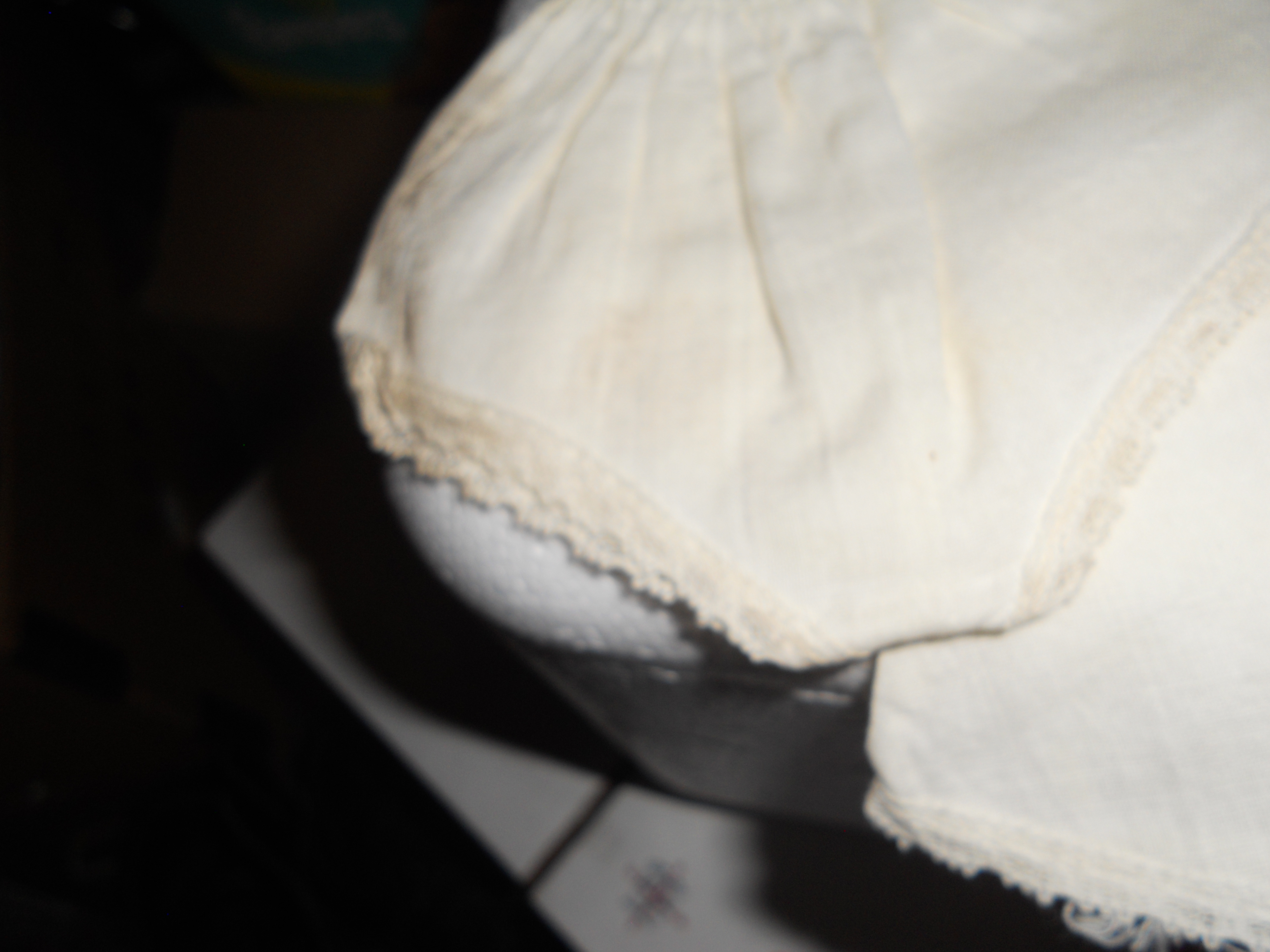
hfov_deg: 56.8
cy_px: 476
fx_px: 1174
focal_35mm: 32
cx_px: 635
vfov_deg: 44.2
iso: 80
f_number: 8.8
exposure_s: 1/25
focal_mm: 5.8
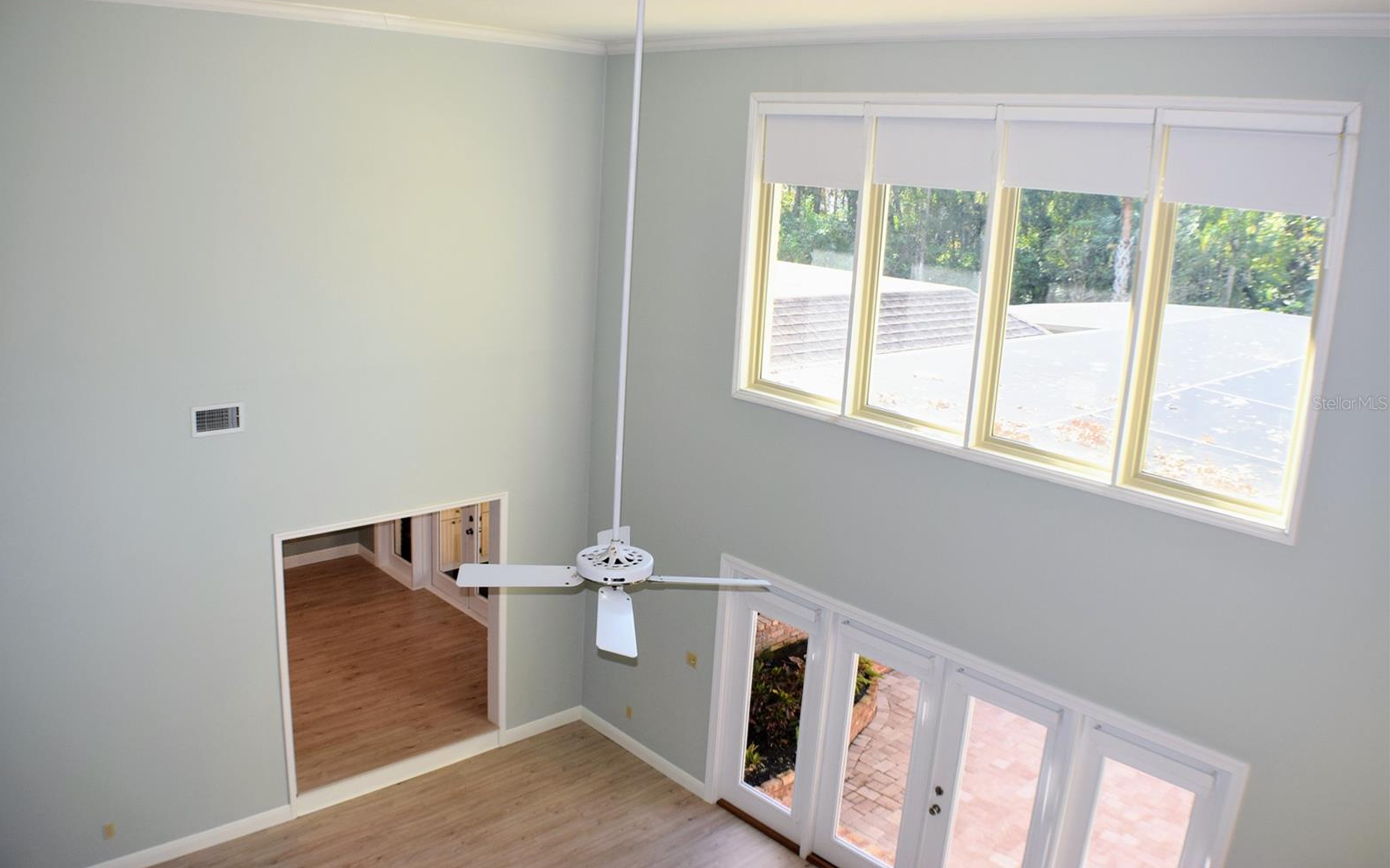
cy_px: 403
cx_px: 690
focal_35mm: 37
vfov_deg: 34.4
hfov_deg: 52.8
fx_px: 1402
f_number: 5.6
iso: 400
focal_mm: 24
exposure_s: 1/125
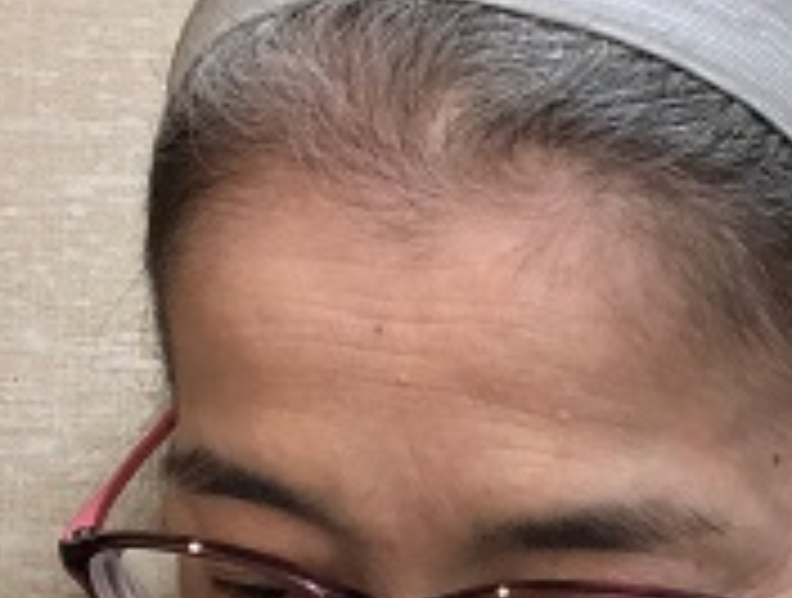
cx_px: 472
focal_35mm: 70
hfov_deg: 27.6
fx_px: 1606
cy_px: 378
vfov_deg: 21.1
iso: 125
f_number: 2.2
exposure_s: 1/50
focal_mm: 2.87
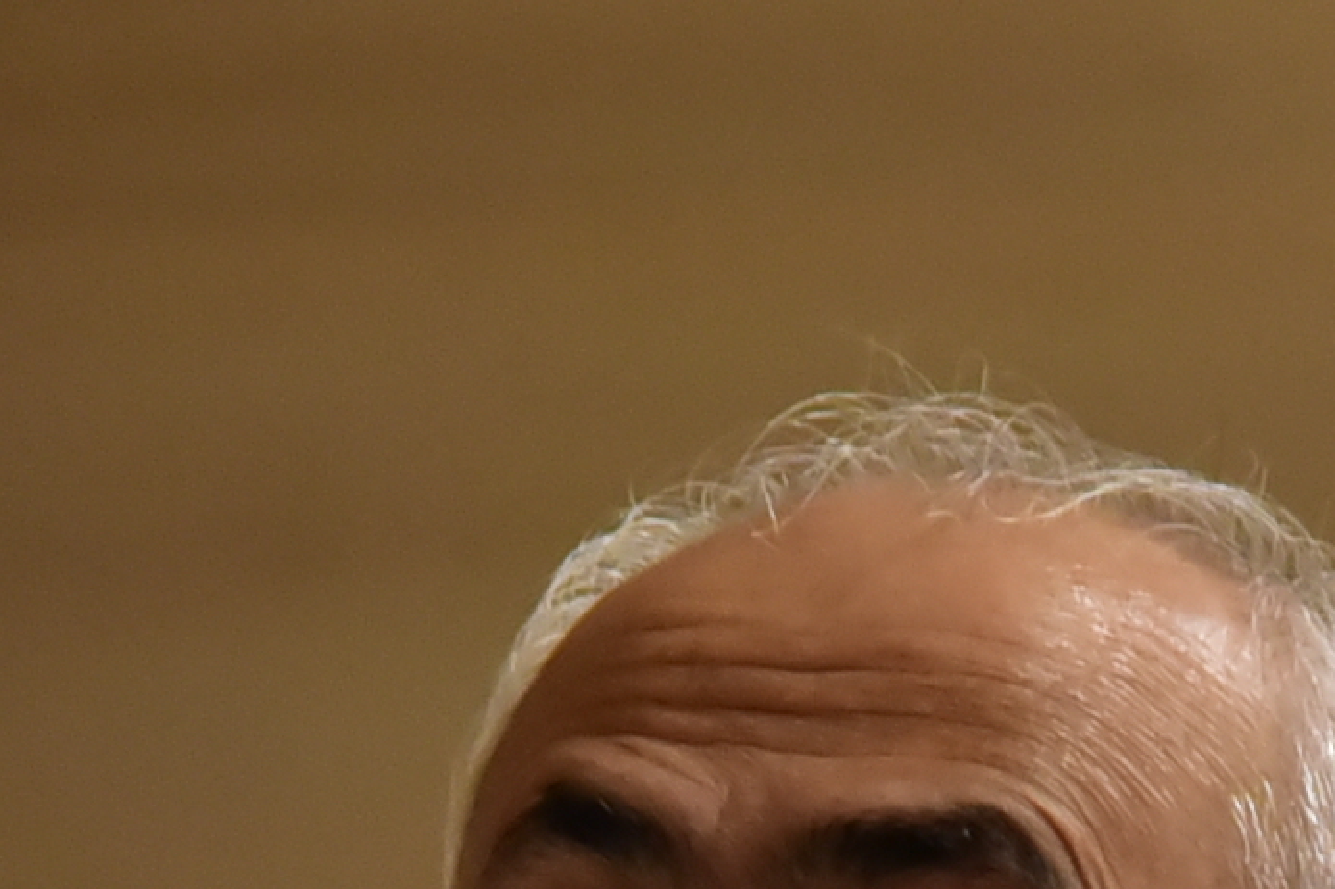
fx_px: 28879
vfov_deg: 1.8
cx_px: 868
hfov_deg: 2.6
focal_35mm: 779
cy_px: 1768
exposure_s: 1/320
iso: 3200
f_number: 4
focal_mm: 120
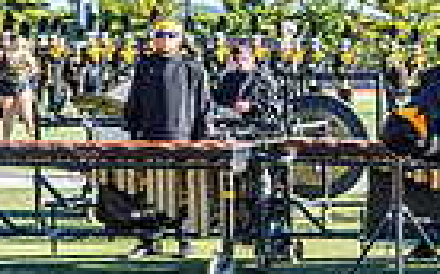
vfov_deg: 10.9
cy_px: 145
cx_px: 874
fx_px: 1438
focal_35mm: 120
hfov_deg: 14.5
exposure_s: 1/1250
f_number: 9
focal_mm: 28
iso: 1600
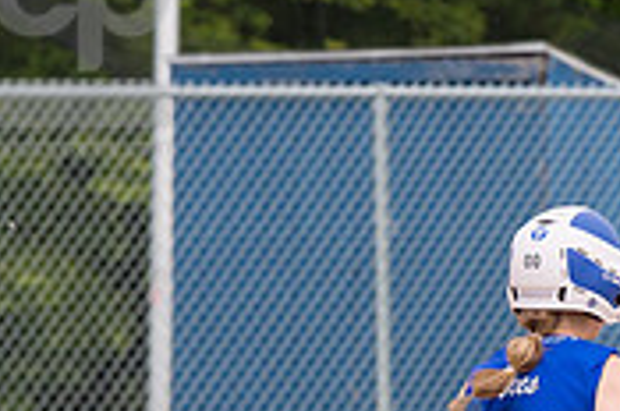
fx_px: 17088
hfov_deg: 2.1
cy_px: 521
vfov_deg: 1.4
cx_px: 563
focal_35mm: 994
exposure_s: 1/1600
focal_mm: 200
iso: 320
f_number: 5.6
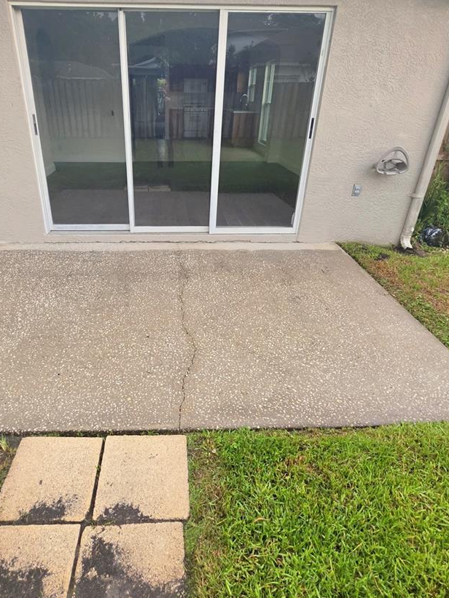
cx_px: 173
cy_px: 285
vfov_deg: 84.6
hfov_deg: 67.8
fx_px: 329
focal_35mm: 19
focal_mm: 2.2
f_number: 1.9
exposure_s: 1/60
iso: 160
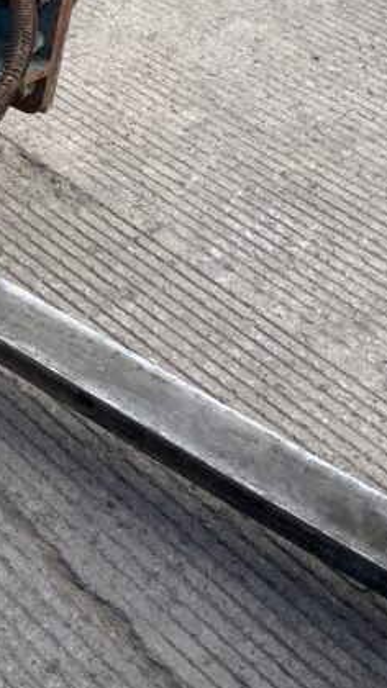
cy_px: 97
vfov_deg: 26.8
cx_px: -271
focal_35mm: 77
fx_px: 1406
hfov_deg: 14.2
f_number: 1.8
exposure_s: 1/759
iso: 16
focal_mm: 3
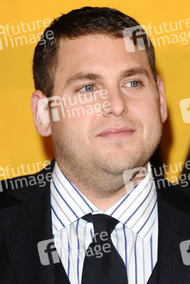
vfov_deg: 9.5
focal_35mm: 218
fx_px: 1720
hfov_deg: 6.3
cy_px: 142
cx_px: 95
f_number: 4.5
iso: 320
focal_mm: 145
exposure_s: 1/250
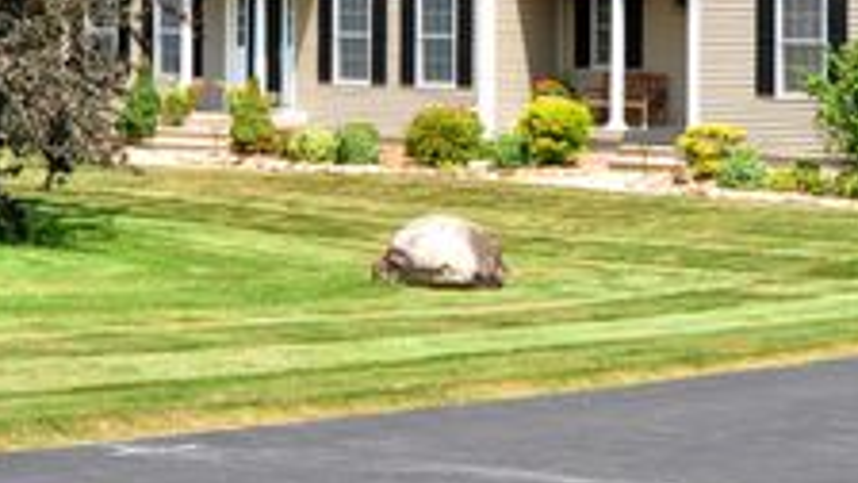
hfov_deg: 29.3
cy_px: -88
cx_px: 724
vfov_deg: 16.5
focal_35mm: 70
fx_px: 1593
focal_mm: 20
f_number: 8
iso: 400
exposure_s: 1/400
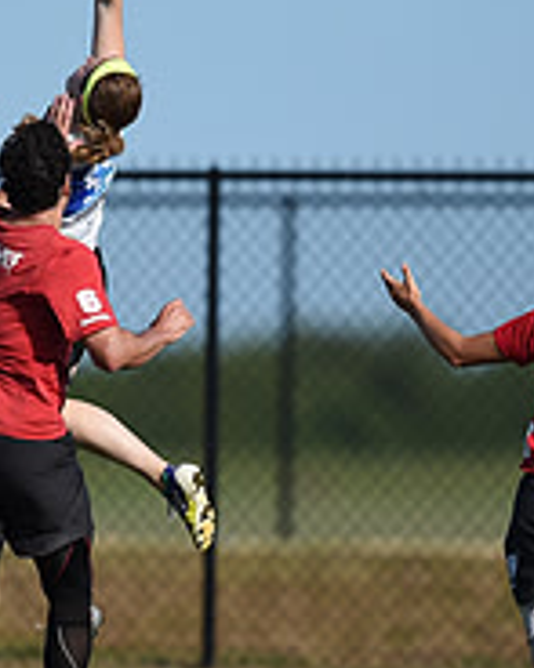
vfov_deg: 1.6
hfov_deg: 1.3
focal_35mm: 1183
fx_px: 23390
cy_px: 301
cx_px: 178
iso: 100
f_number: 2.8
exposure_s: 1/2500
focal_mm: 400
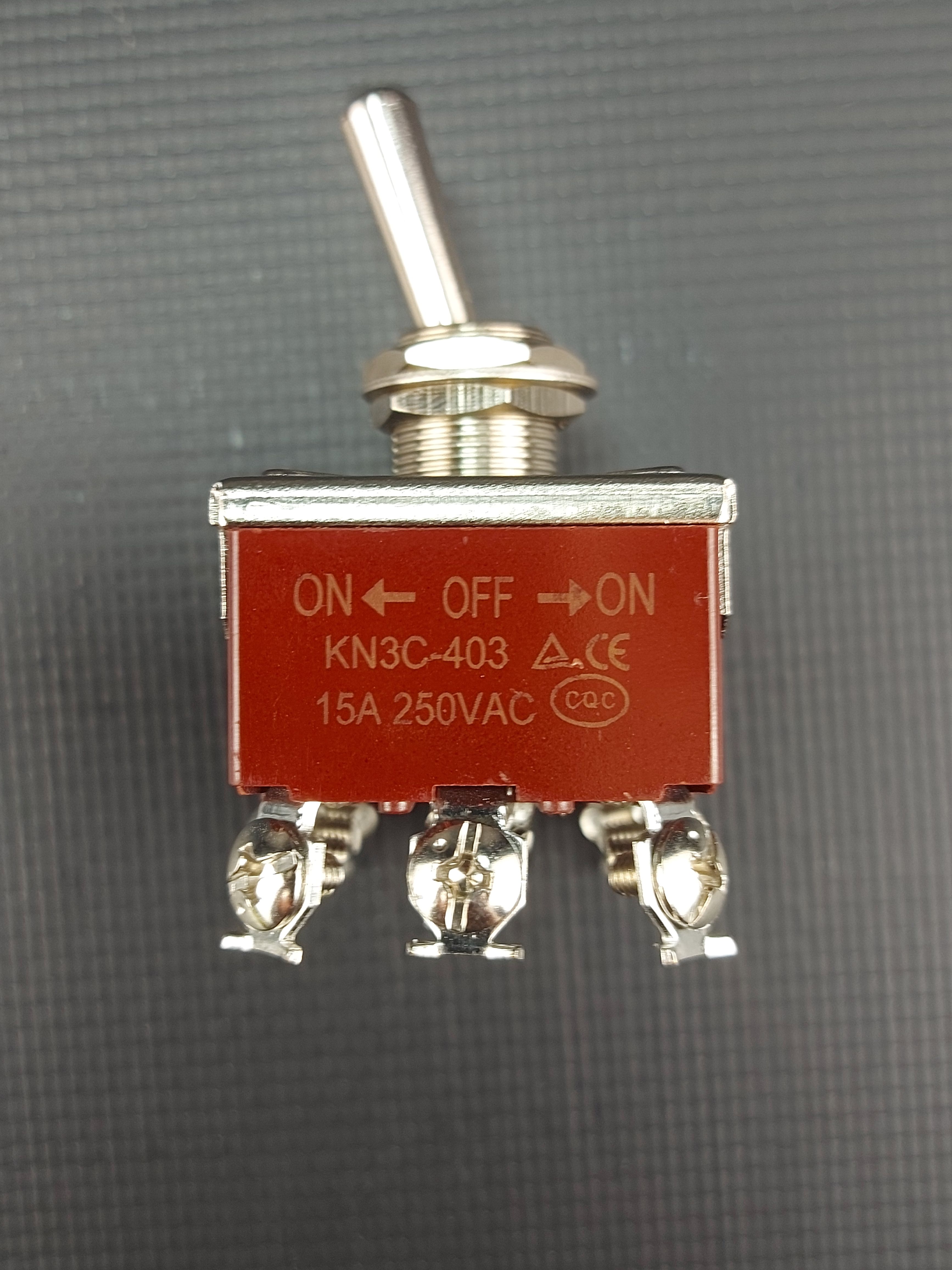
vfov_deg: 71.6
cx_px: 476
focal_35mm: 24
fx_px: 880
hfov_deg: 56.8
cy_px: 635
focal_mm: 5.23
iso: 32
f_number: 1.8
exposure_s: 1/50
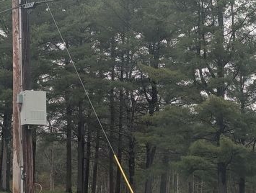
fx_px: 801
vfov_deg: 13.8
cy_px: 99
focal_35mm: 108
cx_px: 165
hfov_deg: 18.1
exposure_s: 1/388
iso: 47
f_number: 1.85
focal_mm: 6.81
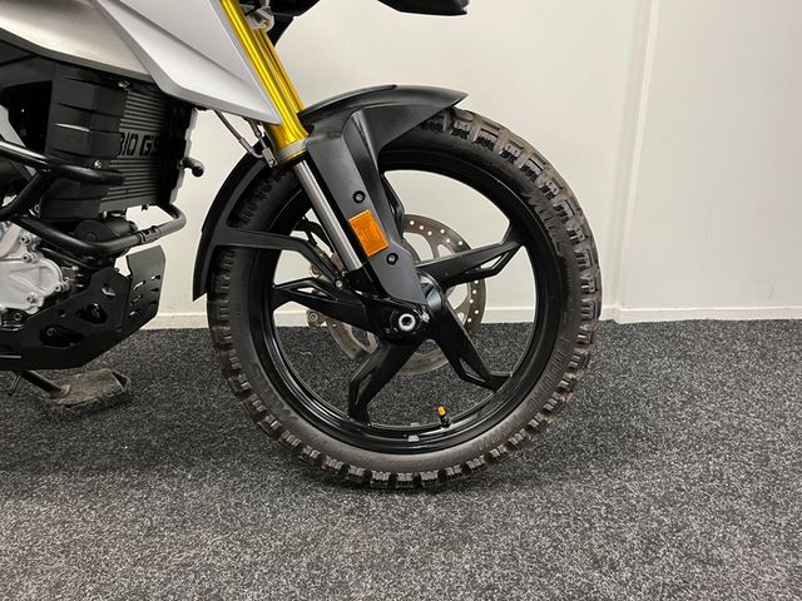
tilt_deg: -18.9
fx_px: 602
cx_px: 401
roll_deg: +0.9
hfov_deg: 67.3
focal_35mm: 26
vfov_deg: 53.1
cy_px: 300
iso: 250
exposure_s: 1/50
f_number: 1.6
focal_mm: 5.1
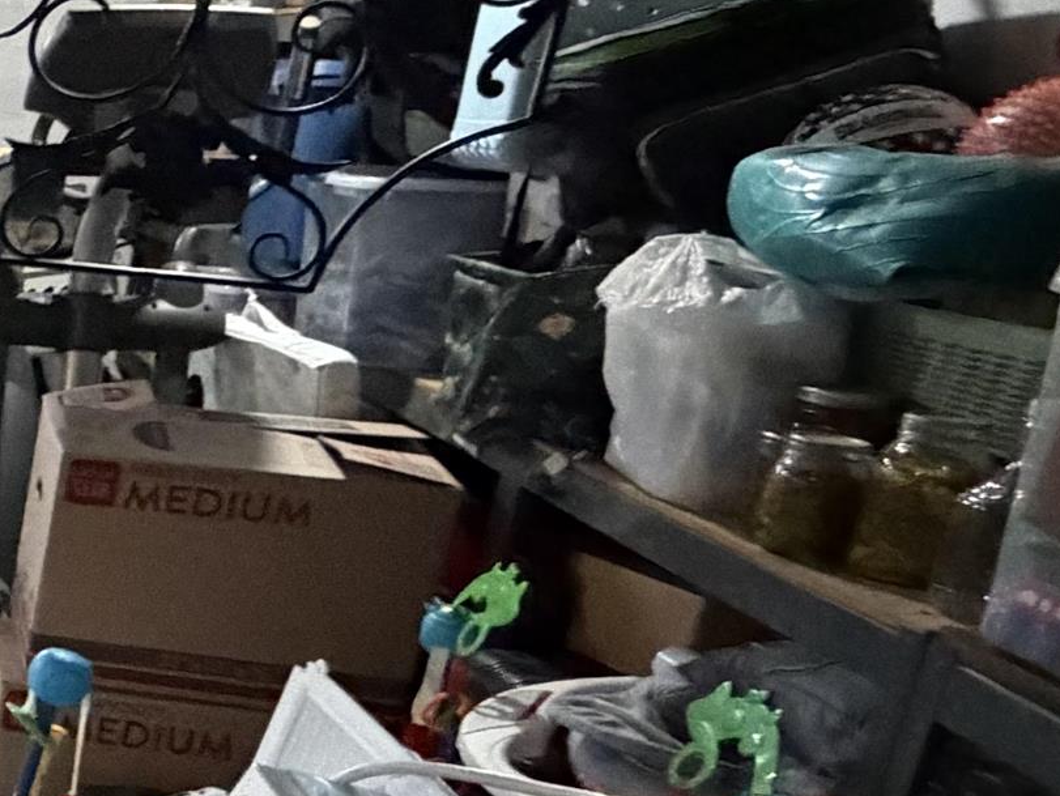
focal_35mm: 53
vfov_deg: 27.4
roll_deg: +0.0
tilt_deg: -15.8
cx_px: -659
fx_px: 1624
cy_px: 535
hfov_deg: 24.5
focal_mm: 2.22
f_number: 2.2
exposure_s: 1/60
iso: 1250
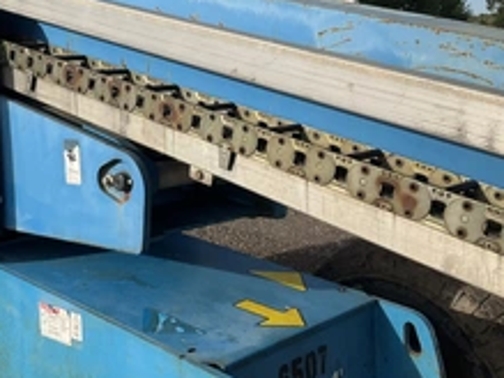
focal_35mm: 53
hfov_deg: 35.7
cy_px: 129
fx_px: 771
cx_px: 154
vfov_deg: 27.3
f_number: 1.8
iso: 25
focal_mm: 3
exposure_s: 1/2058
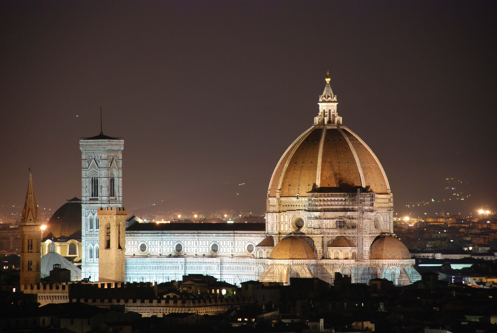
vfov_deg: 6.8
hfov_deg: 10.1
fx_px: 2799
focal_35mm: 202
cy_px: 166
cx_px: 248
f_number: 5.6
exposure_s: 6
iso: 400
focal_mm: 135
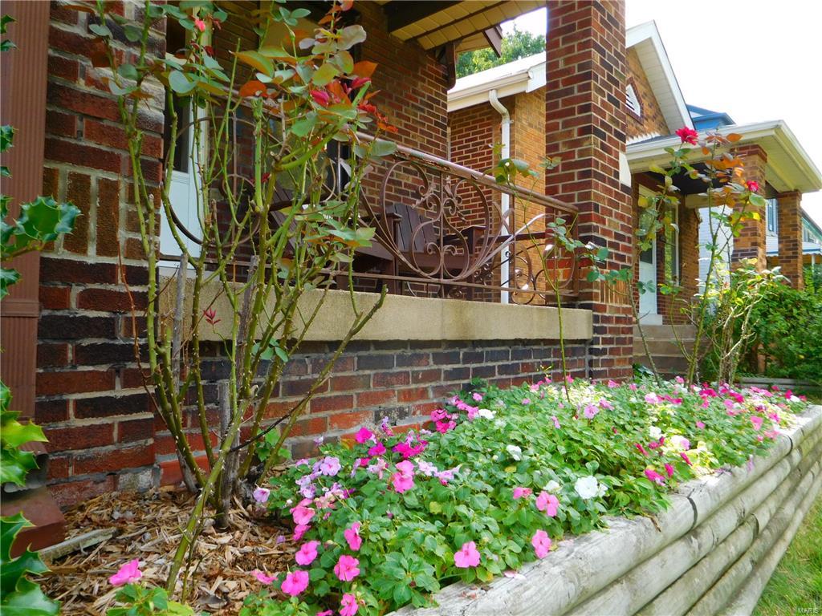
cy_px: 308
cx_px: 411
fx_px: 594
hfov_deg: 69.4
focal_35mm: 25
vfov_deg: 54.9
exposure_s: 1/250
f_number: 3.4
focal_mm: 4.5
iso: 125
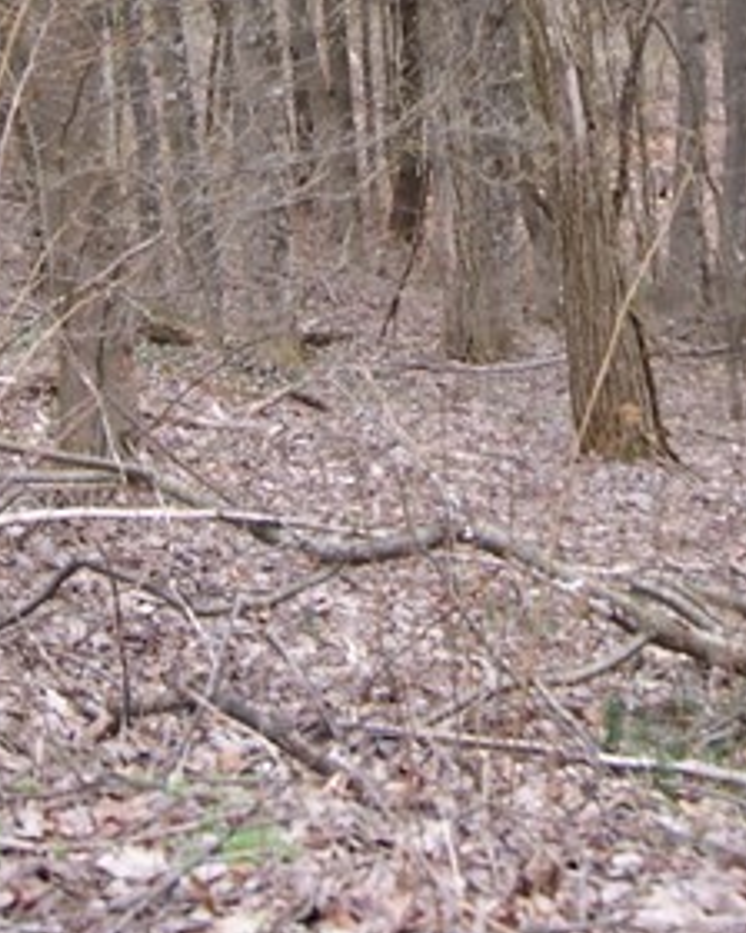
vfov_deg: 18.4
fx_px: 2705
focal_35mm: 98
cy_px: -240
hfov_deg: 15.6
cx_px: 578
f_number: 5
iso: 100
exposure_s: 1/40
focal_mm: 18
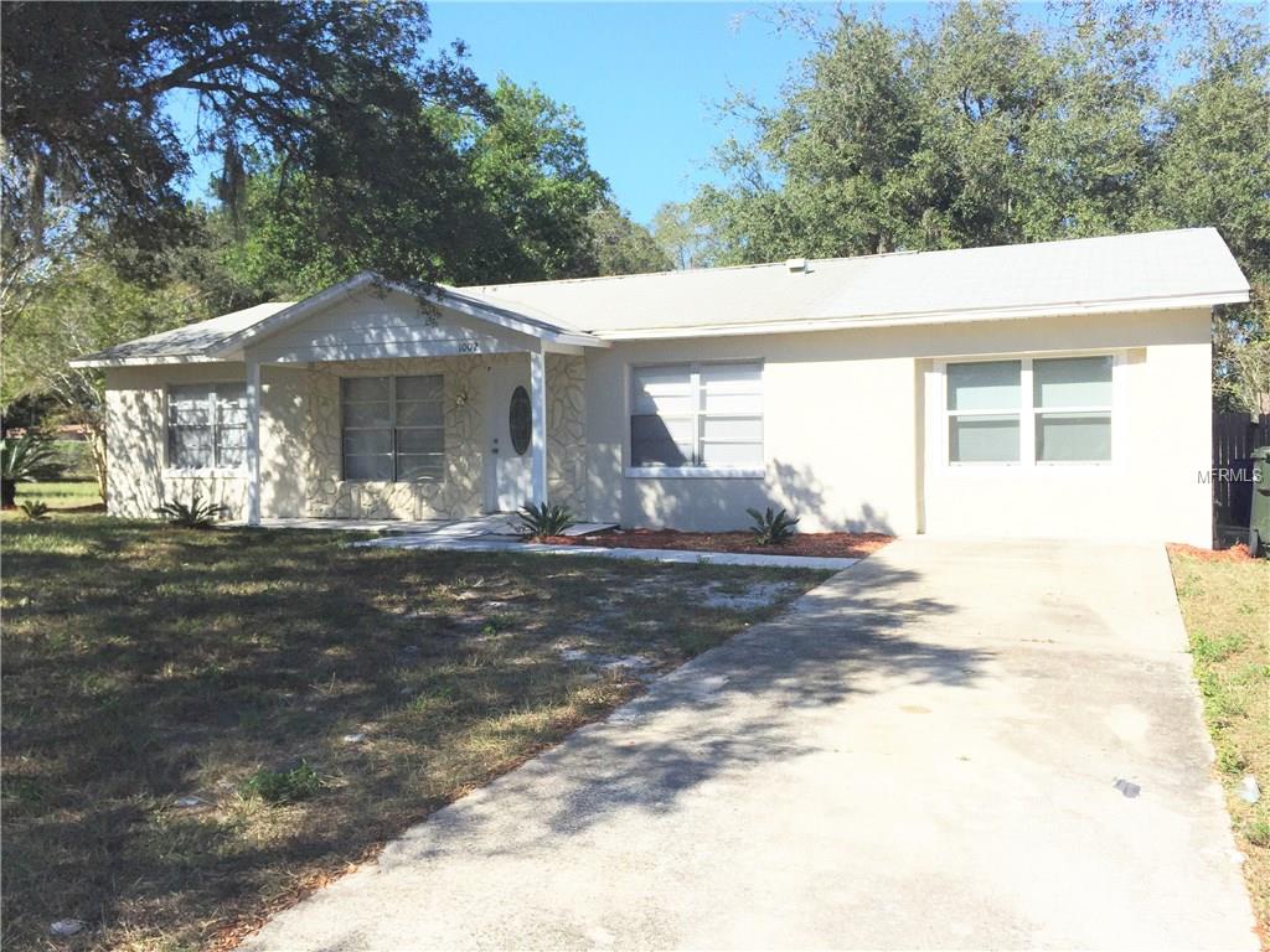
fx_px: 1064
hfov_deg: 61.7
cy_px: 476
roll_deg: -0.2
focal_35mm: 29
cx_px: 635
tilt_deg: -0.1
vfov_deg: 48.2
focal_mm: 4.15
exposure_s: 1/3049
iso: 32
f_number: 2.2
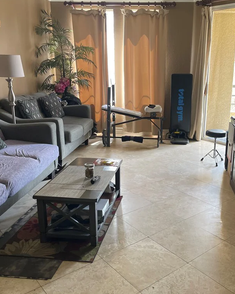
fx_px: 287
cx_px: 151
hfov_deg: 44.1
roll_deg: -0.7
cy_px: 147
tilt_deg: -16.3
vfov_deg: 54.2
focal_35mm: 33
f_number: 1.6
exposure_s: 1/116
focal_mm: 5.1
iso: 125
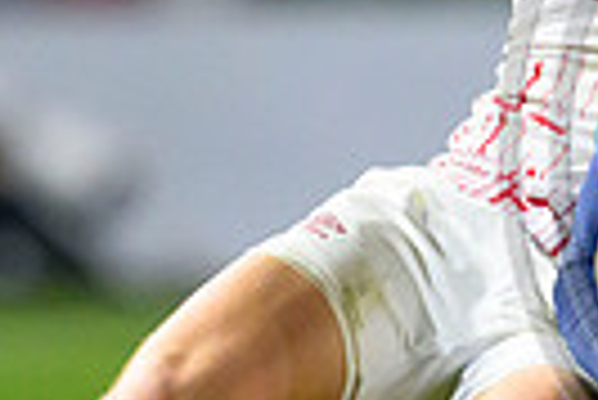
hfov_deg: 0.8
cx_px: 744
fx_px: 43551
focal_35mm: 2619
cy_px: 380
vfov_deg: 0.5
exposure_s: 1/1000
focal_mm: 400
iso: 8000
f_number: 3.5
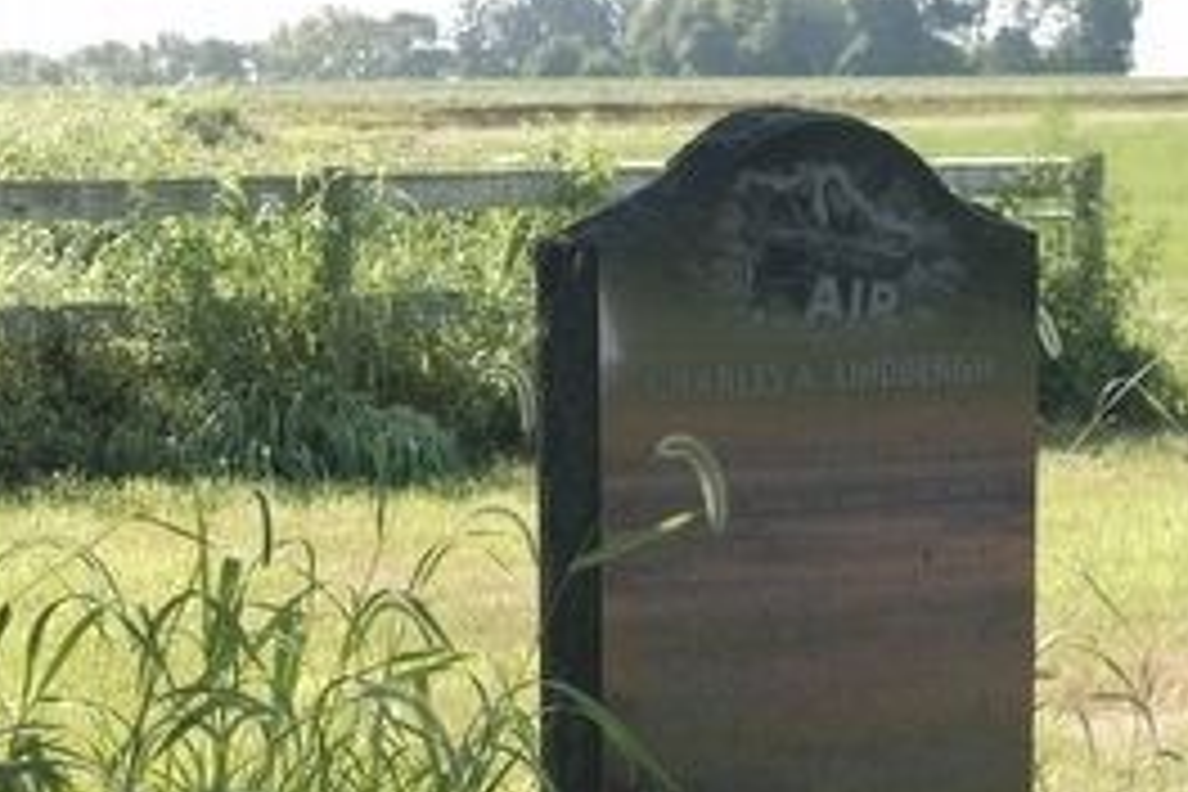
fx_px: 3498
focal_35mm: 106
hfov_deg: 19.0
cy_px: 700
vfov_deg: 12.8
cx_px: 155
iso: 200
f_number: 4.5
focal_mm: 23
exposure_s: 1/200
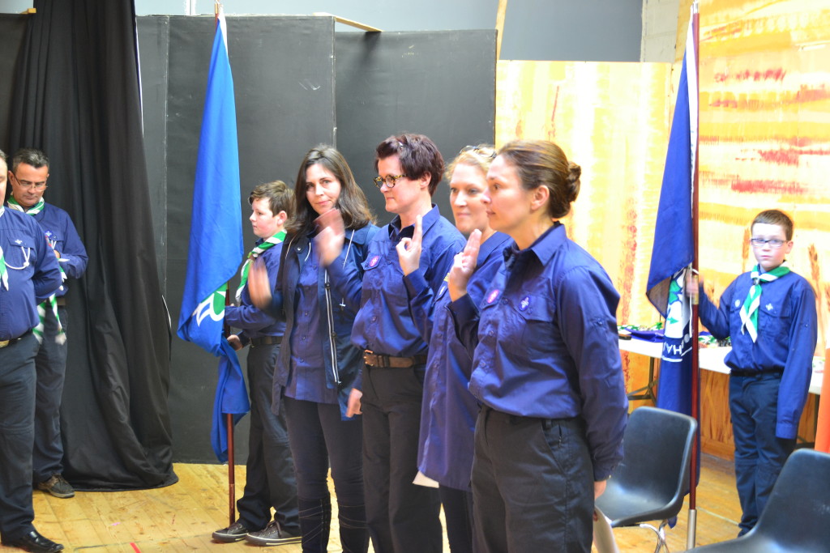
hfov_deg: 38.9
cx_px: 415
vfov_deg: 26.5
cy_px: 276
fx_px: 1176
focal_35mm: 51
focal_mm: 34
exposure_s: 1/8
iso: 800
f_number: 5
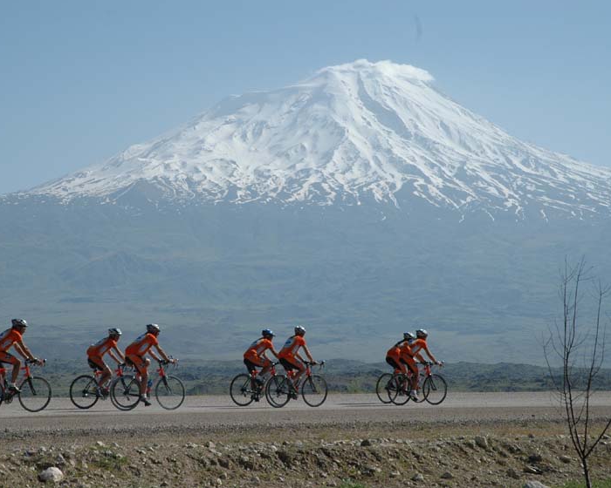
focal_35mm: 96
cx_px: 252
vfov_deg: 16.0
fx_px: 1736
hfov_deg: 19.9
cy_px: 244
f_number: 10
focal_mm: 56
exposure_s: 1/400
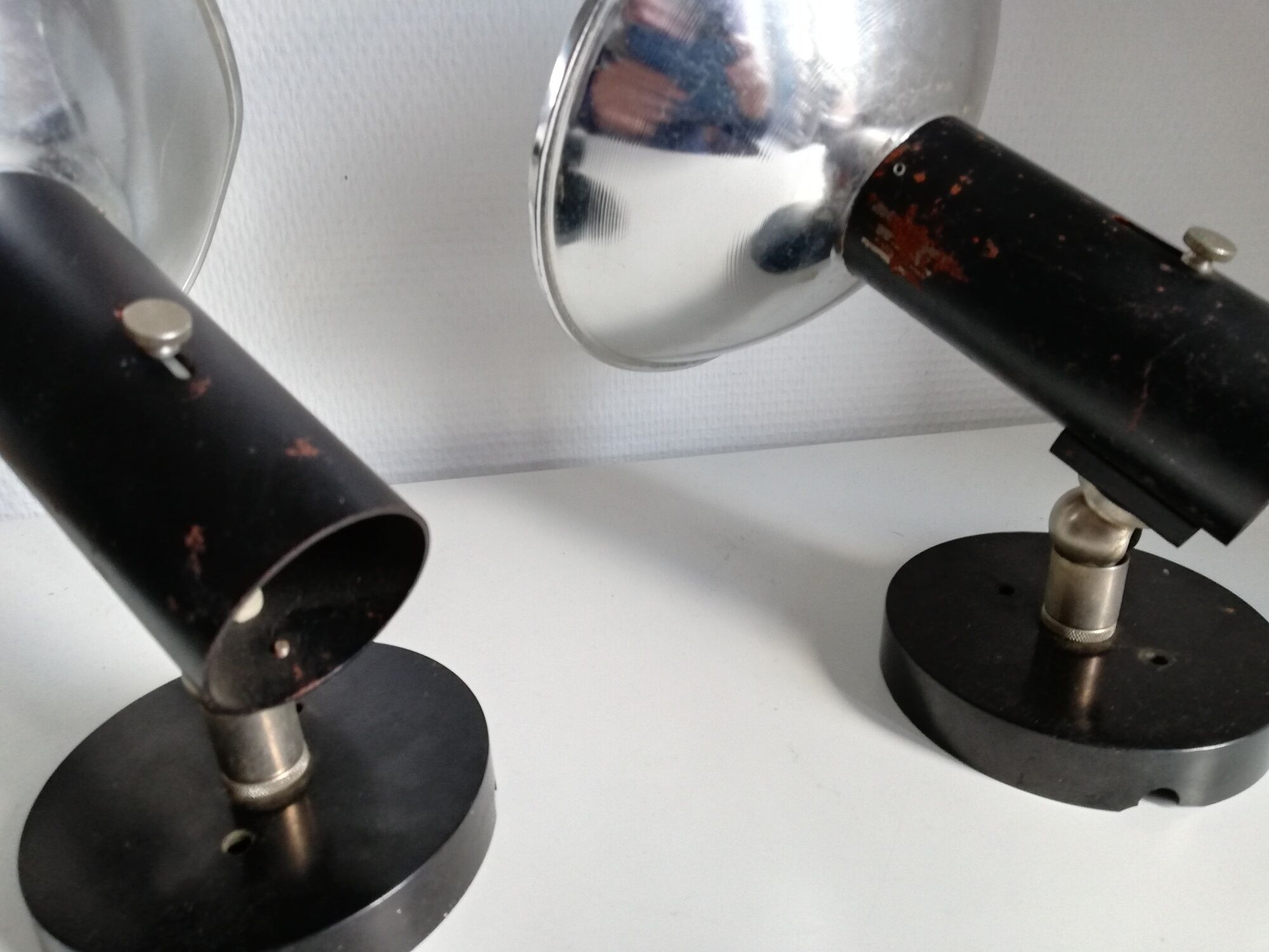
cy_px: 476
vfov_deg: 53.1
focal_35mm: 26
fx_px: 953
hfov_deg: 67.3
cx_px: 634
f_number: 2.2
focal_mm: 3.81
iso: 160
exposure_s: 1/50
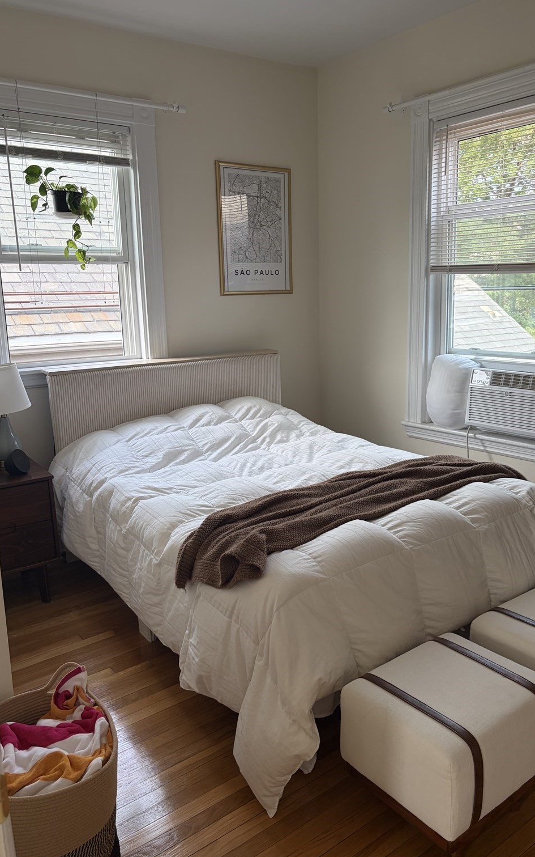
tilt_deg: -10.8
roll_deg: +1.6
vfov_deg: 66.5
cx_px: 279
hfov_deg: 44.5
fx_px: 653
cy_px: 430
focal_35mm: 28
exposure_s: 1/155
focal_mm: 5.96
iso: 64
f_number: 1.6
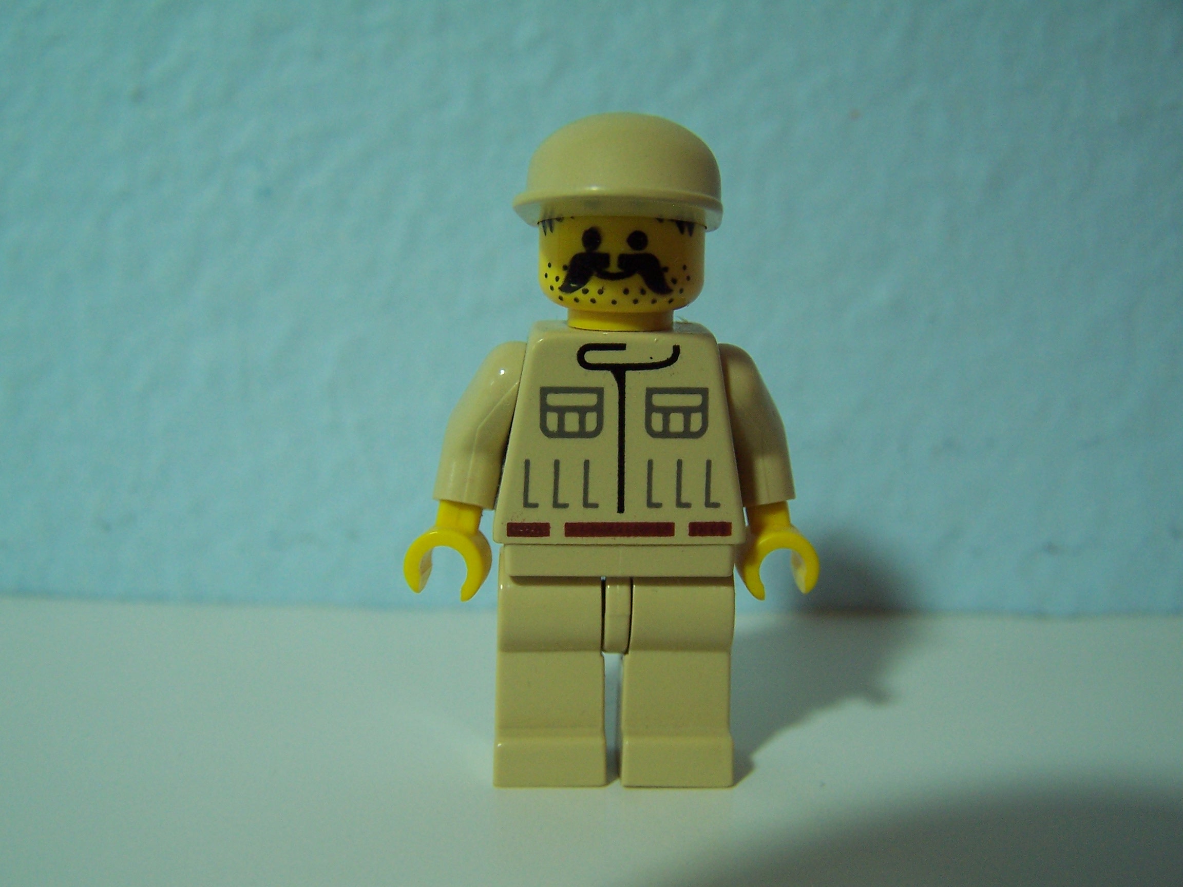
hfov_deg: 49.0
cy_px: 444
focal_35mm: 38
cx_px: 592
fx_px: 1299
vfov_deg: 37.7
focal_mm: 6.3
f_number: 2.8
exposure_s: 1/30
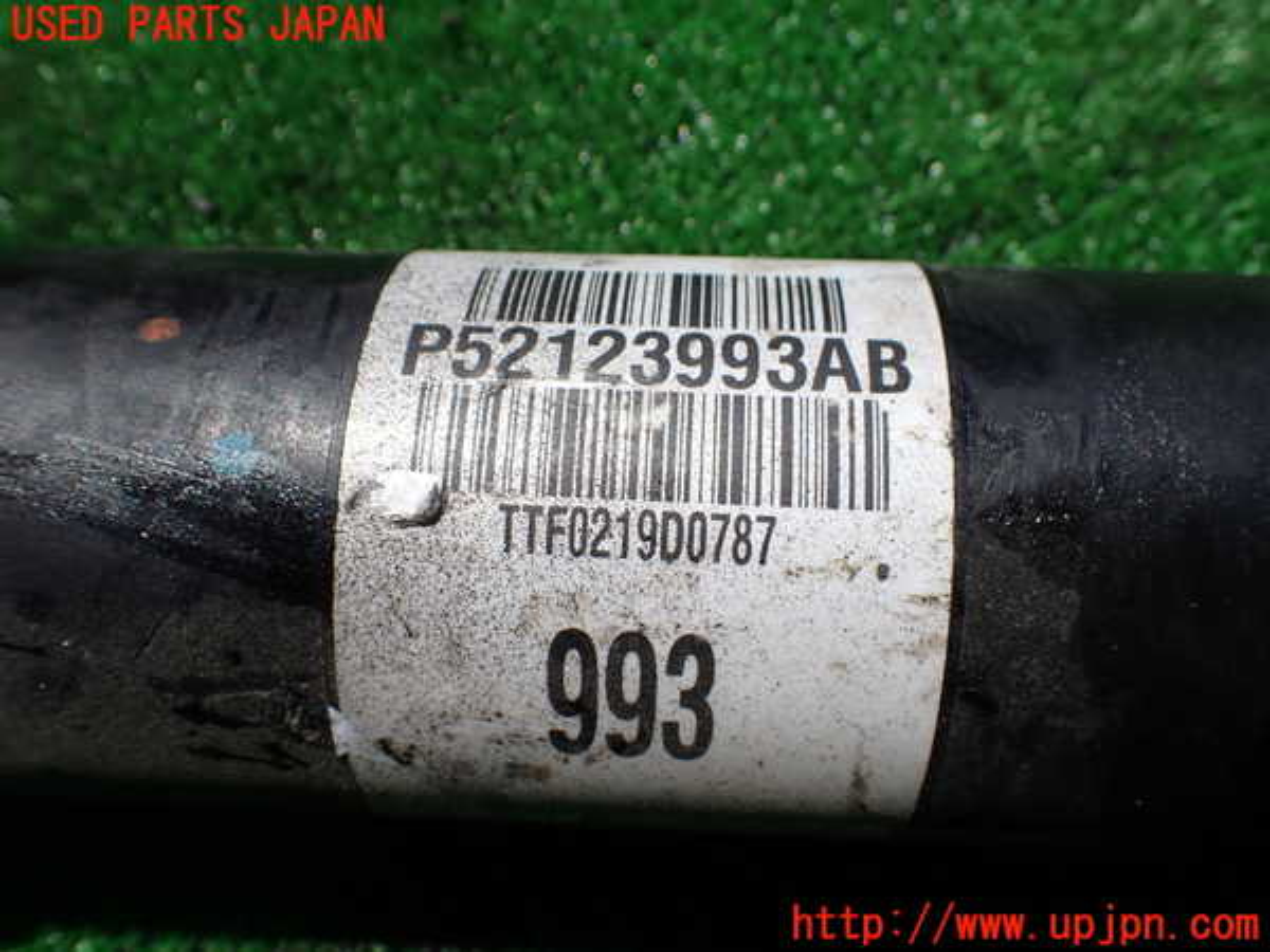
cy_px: 476
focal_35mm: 30
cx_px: 635
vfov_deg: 46.8
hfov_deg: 60.0
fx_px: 1101
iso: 100
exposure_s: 1/250
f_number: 9
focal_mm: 5.4
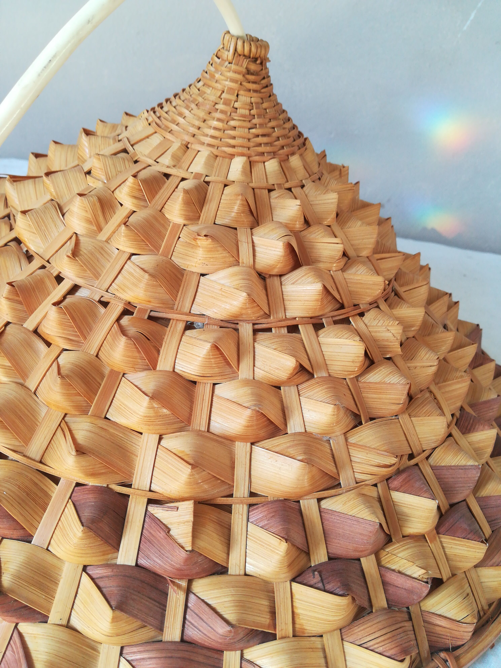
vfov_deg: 67.3
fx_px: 502
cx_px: 250
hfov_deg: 53.1
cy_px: 334
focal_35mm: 26
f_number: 2.2
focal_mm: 3.83
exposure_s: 1/33.3
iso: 100
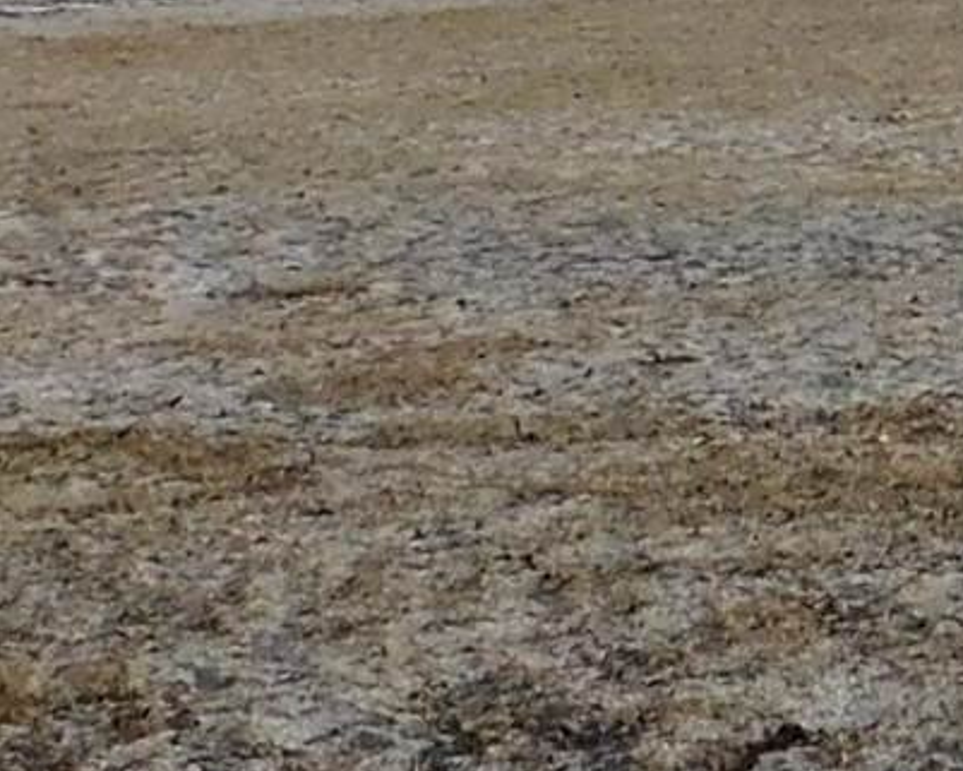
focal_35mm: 172
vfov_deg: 8.5
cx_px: 1263
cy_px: -853
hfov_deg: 10.9
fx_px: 4903
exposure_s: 1/800
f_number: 6
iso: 125
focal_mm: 4
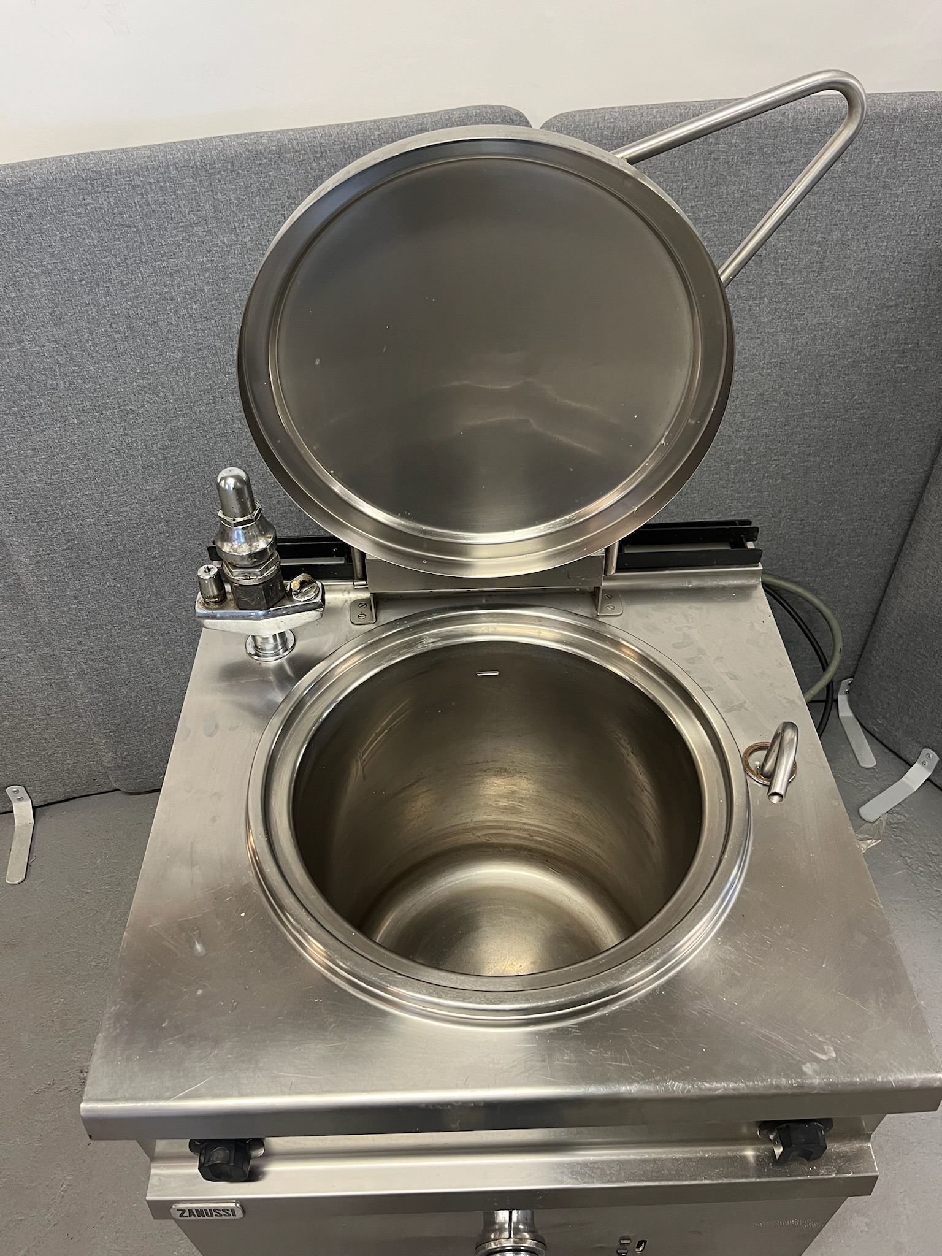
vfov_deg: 67.3
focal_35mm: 26
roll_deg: +2.7
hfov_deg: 53.1
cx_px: 471
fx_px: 943
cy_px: 628
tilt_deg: -43.3
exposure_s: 1/50
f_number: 1.6
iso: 160
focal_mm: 5.1
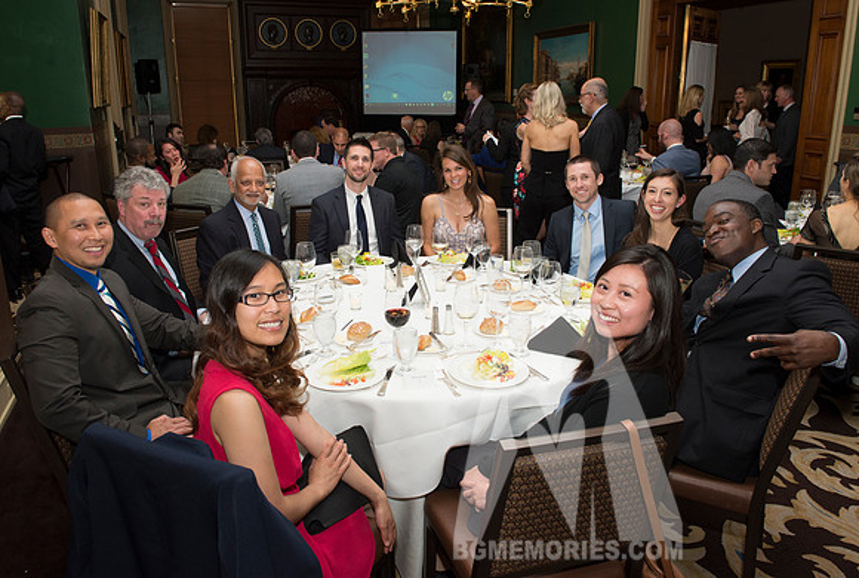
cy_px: 264
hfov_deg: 68.9
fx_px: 626
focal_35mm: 26
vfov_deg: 49.5
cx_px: 437
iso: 1600
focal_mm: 24
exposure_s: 1/100
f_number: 8
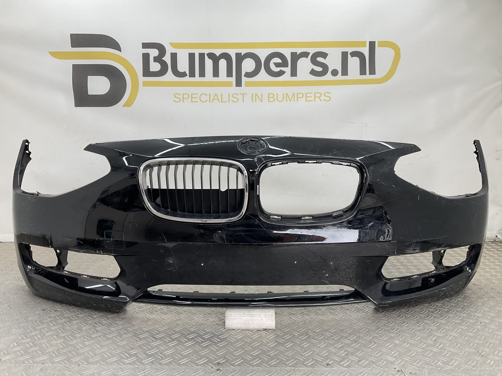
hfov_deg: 61.7
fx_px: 421
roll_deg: -1.1
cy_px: 188
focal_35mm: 29
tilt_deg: -7.5
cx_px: 251
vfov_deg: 48.2
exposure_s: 1/120
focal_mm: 3
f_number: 1.8
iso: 20
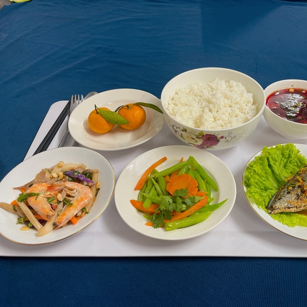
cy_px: 155
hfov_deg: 53.6
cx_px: 187
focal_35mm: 30
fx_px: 301
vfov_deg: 54.0
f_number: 1.6
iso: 100
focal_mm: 5.1
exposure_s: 1/50
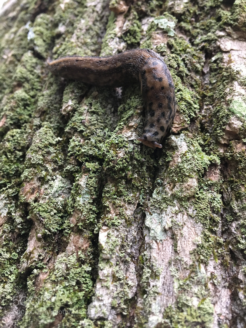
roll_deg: -9.7
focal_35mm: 29
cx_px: 123
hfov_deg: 48.2
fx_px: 275
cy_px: 164
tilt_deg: +24.6
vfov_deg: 61.7
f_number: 2.2
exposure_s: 1/30
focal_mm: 4.15
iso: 160
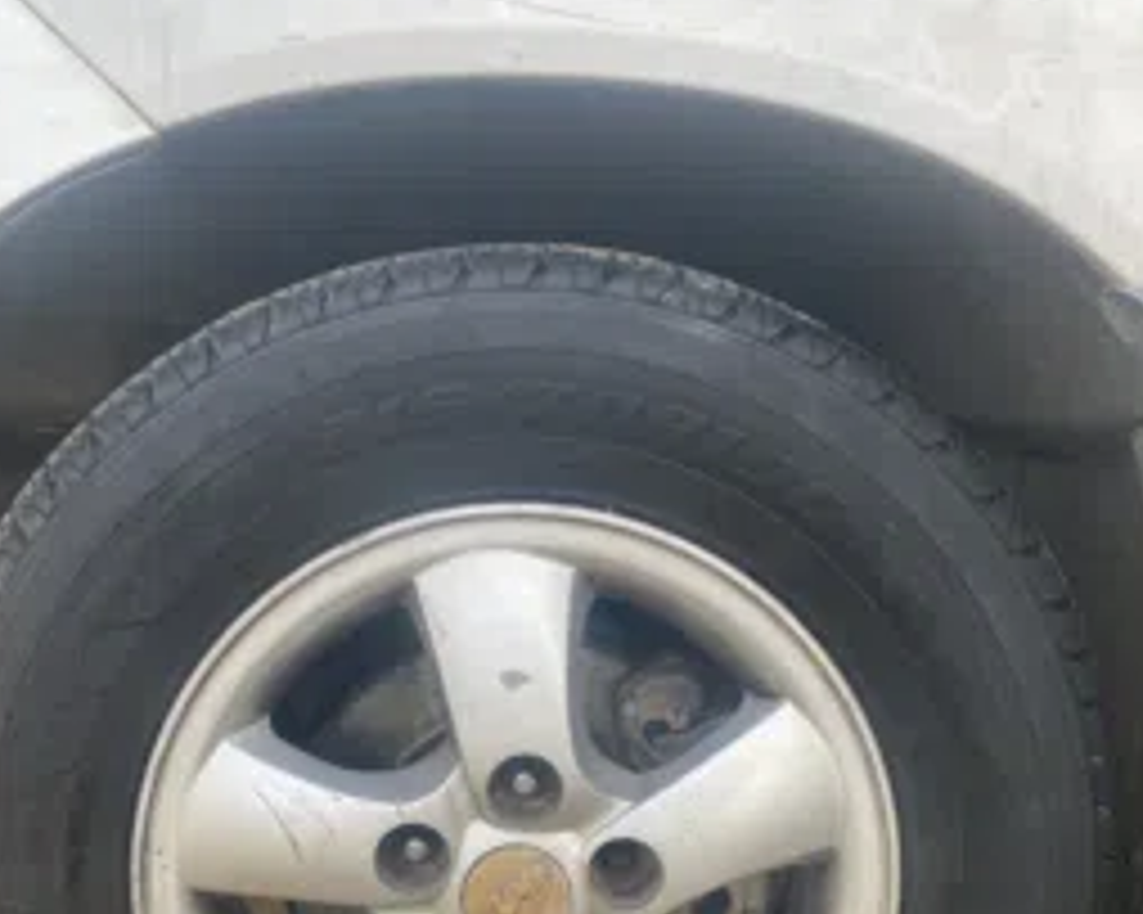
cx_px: 513
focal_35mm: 40
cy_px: 810
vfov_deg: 35.3
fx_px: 1353
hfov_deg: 45.7
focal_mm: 4.25
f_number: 1.8
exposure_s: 1/373
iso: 32
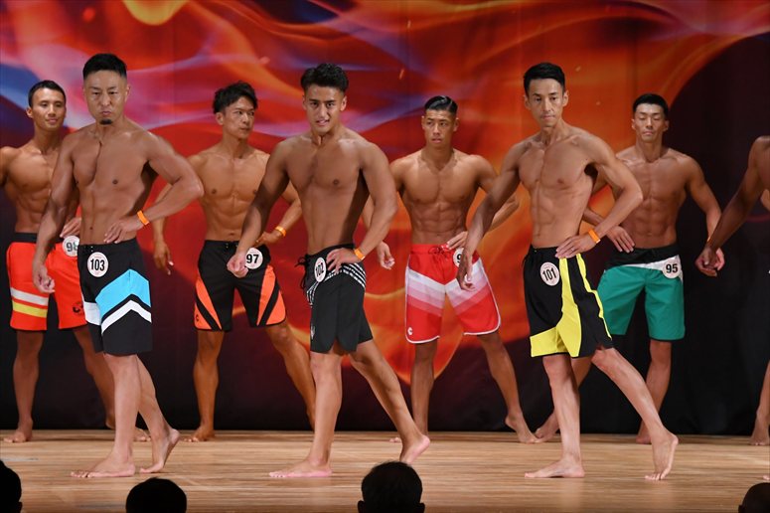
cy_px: 256
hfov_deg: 9.2
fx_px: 4810
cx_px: 385
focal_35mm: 225
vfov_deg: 6.1
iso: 3200
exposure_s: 1/400
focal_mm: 150
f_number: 5.6
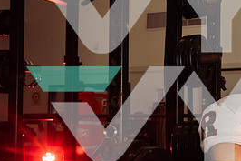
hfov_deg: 26.2
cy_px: 115
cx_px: 257
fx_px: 482
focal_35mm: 72
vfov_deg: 18.8
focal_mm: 33
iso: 250
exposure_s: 1/250
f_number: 6.3
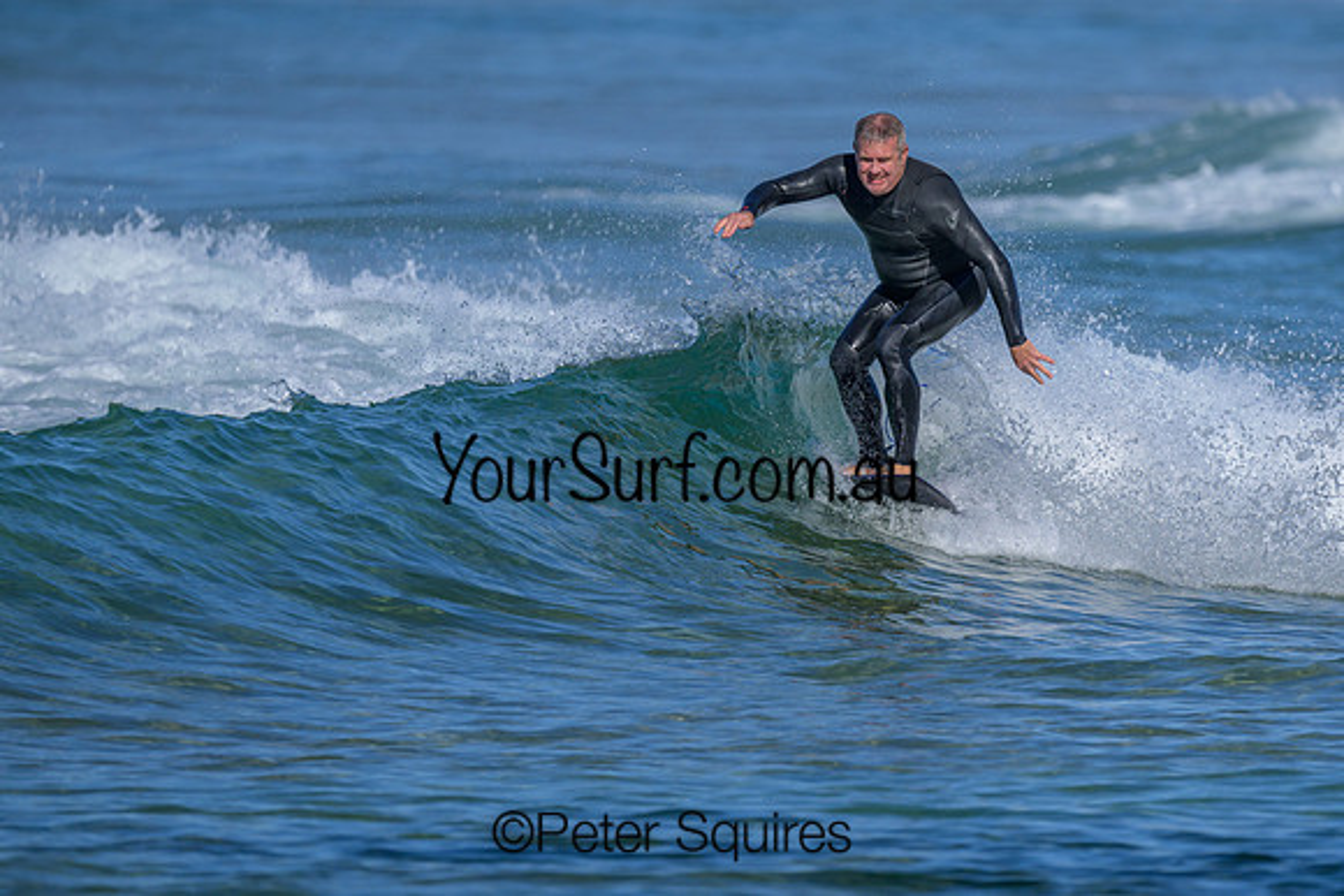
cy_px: 414
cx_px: 896
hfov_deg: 1.9
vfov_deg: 1.3
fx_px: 40811
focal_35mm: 1093
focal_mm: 800
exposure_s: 1/2000
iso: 250
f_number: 6.3
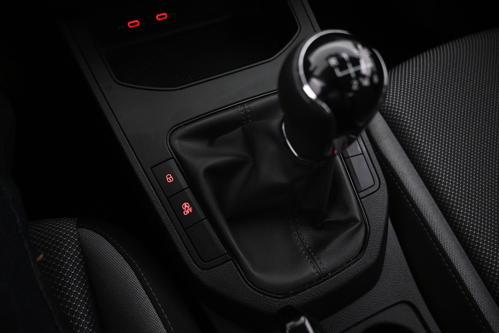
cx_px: 250
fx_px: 333
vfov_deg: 53.1
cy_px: 166
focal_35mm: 24
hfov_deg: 73.7
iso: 4000
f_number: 3.5
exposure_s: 1/80
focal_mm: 16
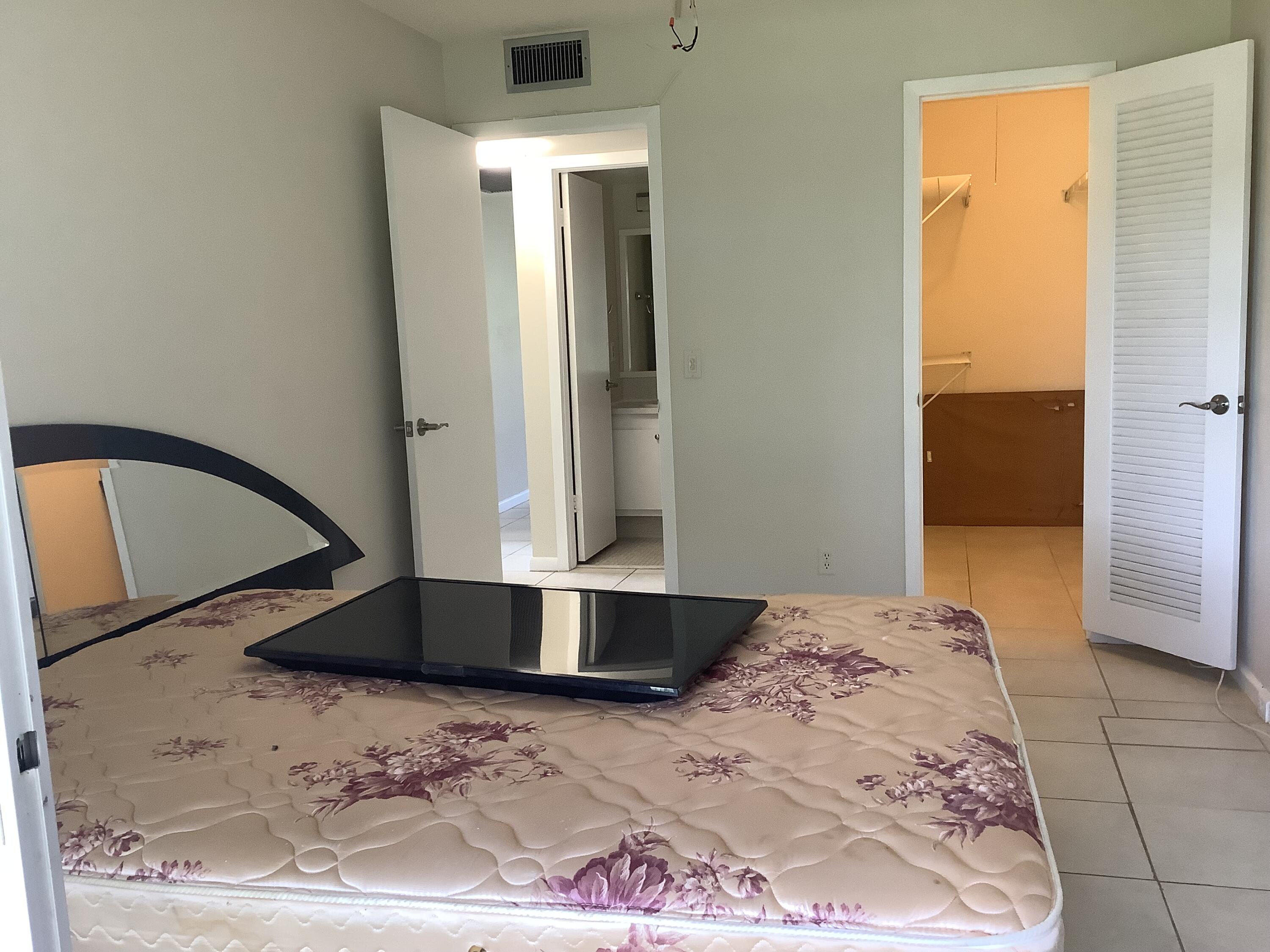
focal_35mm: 31
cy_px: 476
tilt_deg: -8.5
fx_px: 1137
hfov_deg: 58.4
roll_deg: +2.0
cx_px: 635
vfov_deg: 45.4
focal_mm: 3.3
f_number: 2.4
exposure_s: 1/60
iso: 160
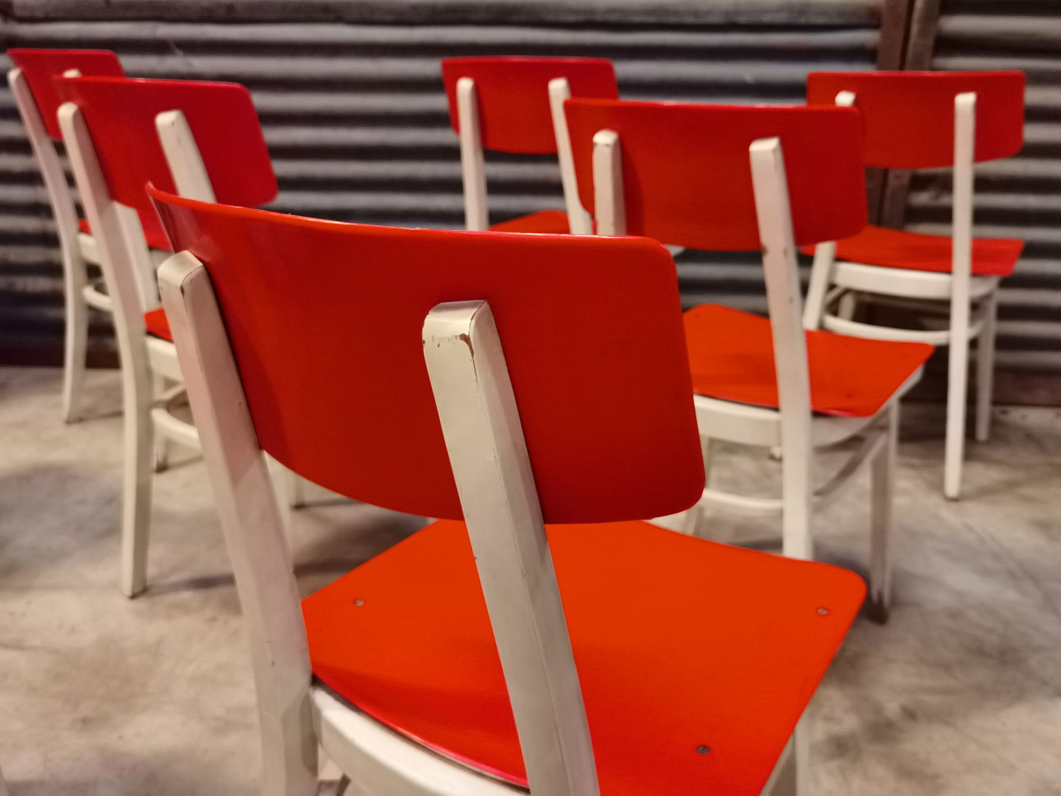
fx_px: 920
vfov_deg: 46.8
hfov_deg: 60.0
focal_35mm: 30
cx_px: 530
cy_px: 398
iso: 640
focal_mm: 6.71
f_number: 1.9
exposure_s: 1/33.3
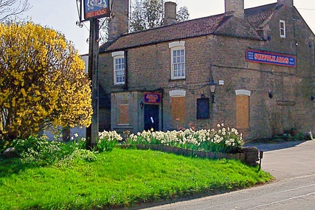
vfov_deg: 23.7
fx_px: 499
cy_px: 73
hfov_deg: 35.0
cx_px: 170
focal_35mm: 57
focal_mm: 8
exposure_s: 1/1000
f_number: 4.8
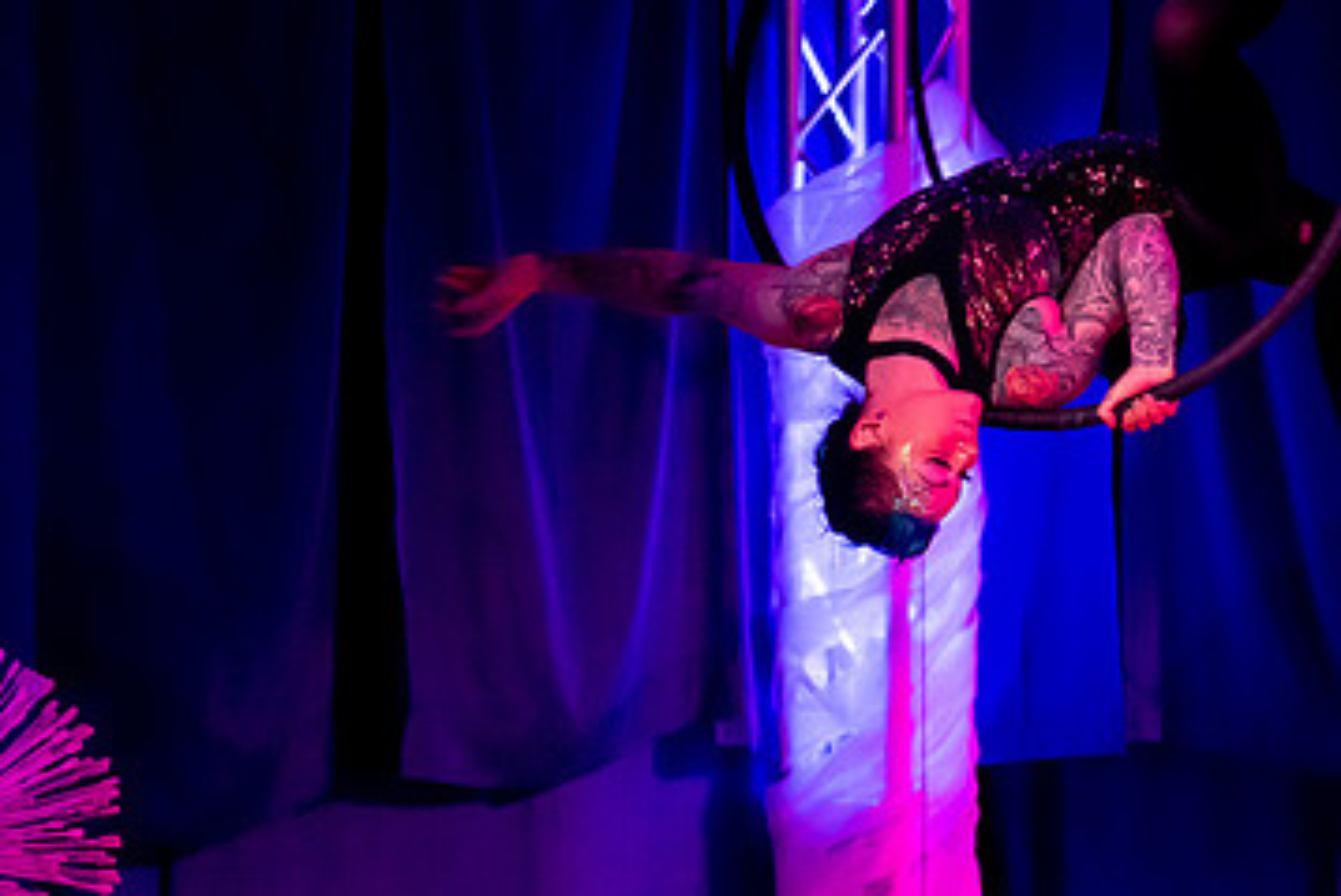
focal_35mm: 141
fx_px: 5254
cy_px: 313
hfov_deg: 14.4
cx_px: 1217
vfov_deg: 9.7
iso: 3200
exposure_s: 1/125
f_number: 2.8
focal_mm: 62
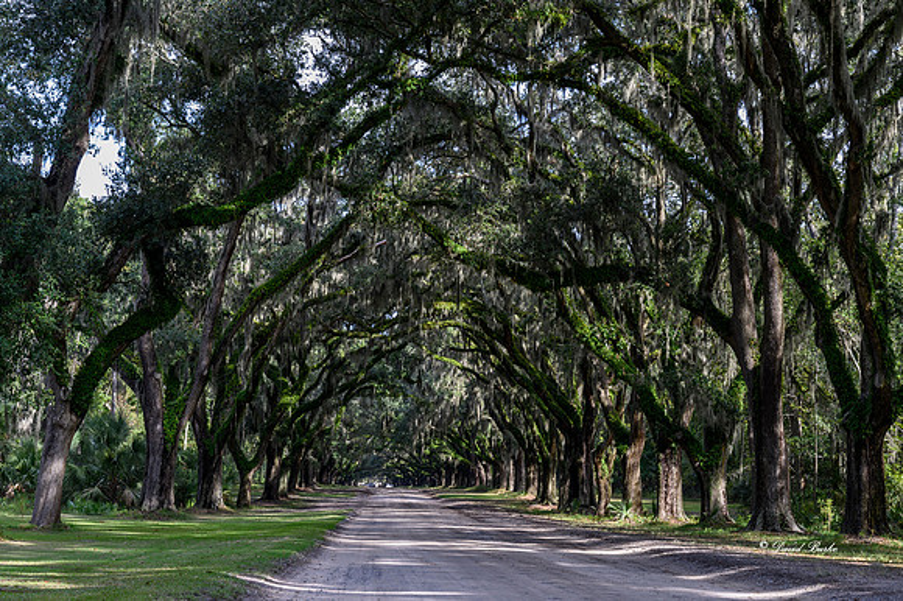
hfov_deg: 31.4
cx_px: 452
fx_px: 1604
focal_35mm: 64
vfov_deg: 21.2
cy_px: 300
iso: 100
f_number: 8
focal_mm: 64
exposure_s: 1/20
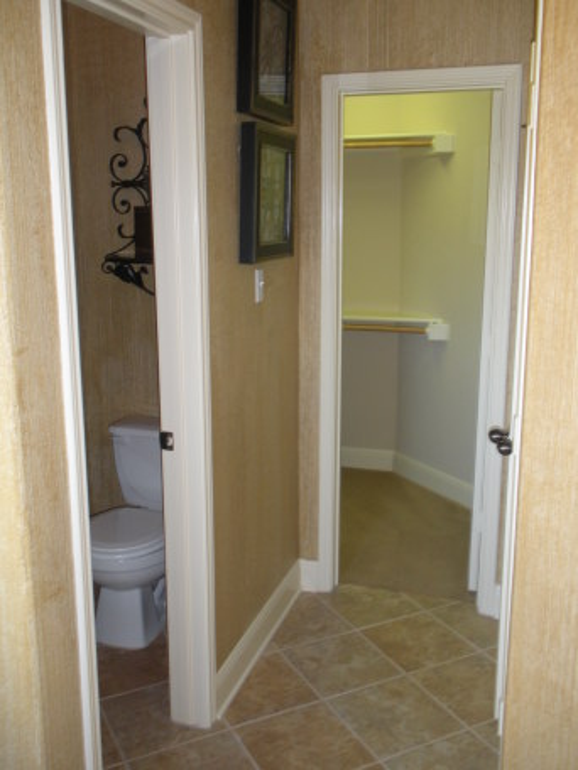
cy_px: 385
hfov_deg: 39.7
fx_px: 801
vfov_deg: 51.4
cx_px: 289
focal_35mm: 36
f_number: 3.5
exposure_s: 1/30.6
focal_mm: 6.3
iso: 157
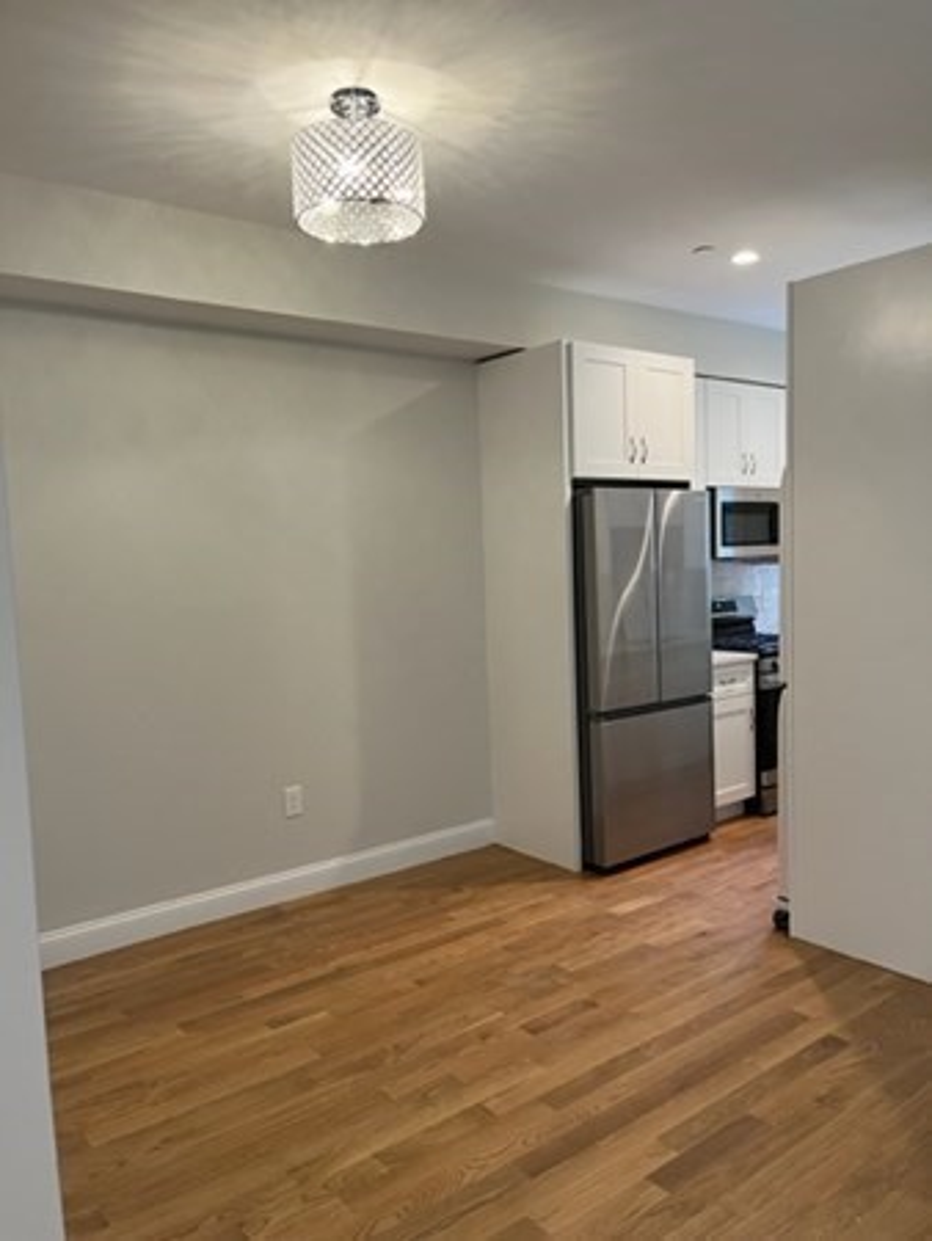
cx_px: 466
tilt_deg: -5.9
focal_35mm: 26
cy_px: 620
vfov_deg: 67.3
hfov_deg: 53.1
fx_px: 932
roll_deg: +2.3
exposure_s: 1/60
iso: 125
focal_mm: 5.1
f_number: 1.6
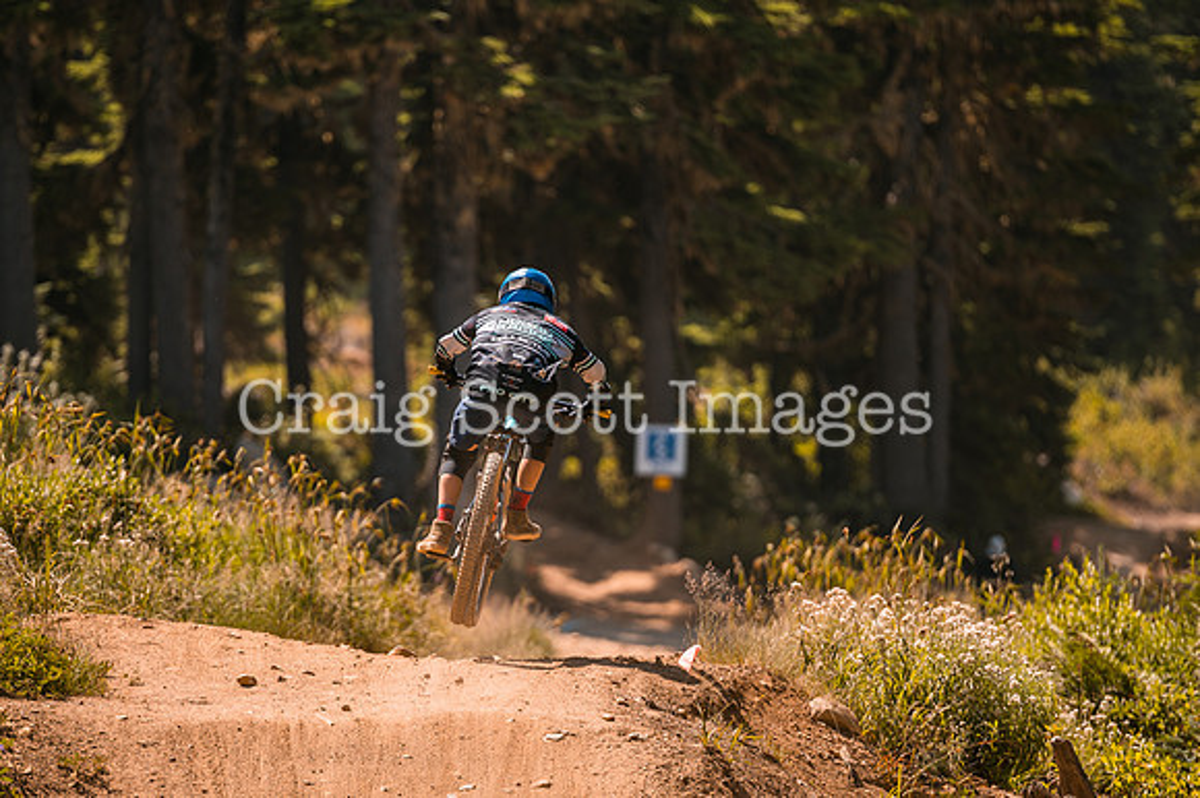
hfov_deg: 9.1
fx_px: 7514
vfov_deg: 6.1
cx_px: 523
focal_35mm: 226
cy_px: 450
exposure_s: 1/1600
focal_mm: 200
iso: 125
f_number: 2.8
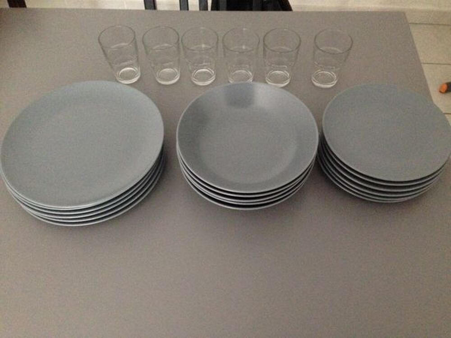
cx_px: 226
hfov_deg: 55.4
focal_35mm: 33
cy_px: 169
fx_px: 430
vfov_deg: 42.9
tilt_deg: -56.8
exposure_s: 1/15
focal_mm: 4.12
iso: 800
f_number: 2.4
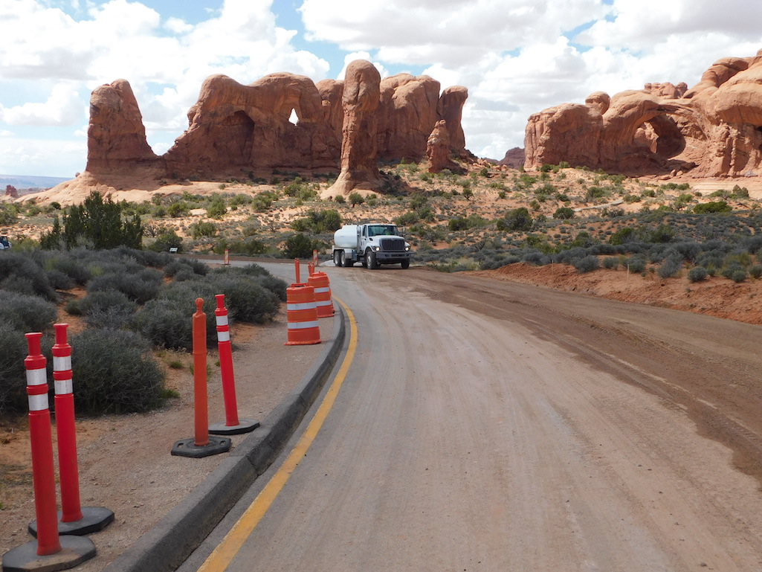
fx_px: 793
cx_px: 381
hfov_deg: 51.3
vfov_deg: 39.7
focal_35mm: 36
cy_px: 286
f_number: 3.5
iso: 125
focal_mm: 6.3
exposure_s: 1/1000
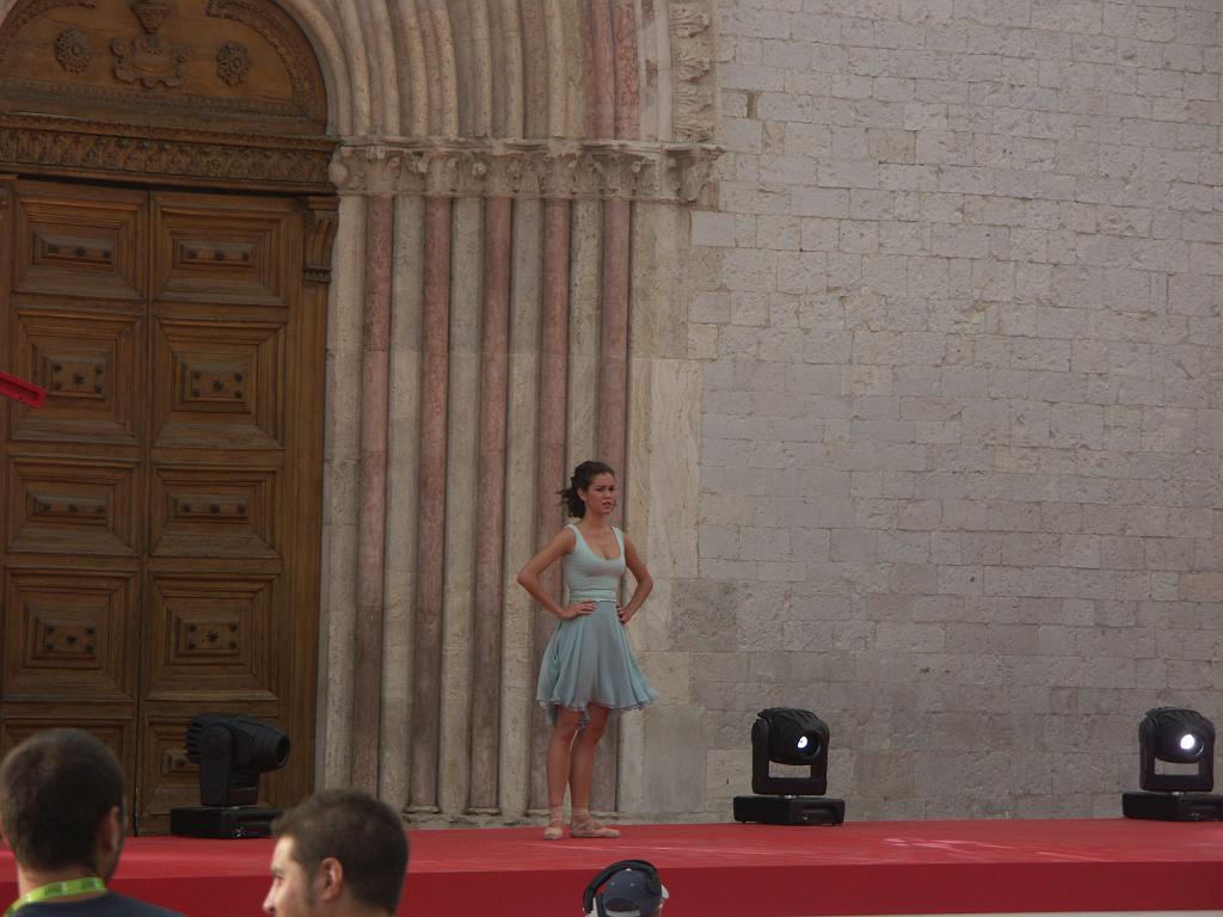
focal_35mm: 200
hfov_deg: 9.9
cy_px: 458
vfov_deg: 7.4
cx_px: 612
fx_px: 7066
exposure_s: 1/200
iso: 64
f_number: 4
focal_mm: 50.8
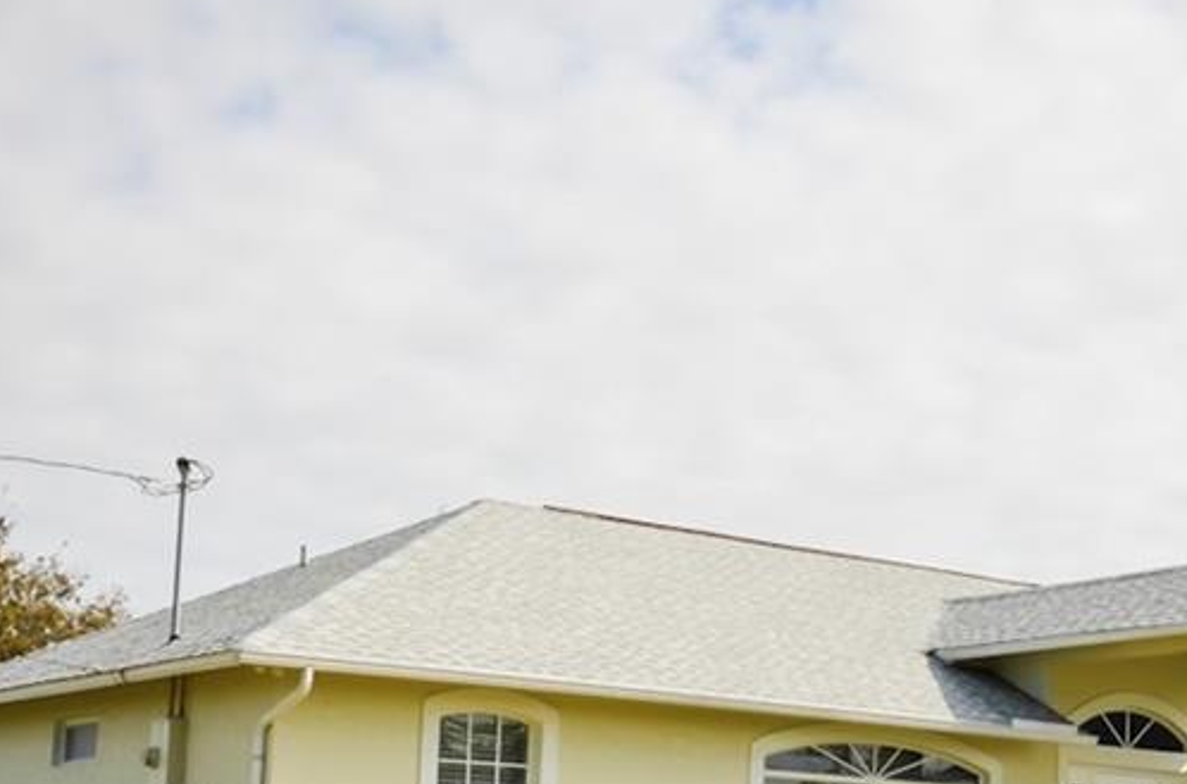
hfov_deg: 27.0
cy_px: 616
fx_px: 2433
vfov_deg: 18.2
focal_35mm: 74
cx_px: 906
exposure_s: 1/200
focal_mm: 24
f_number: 14
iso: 100
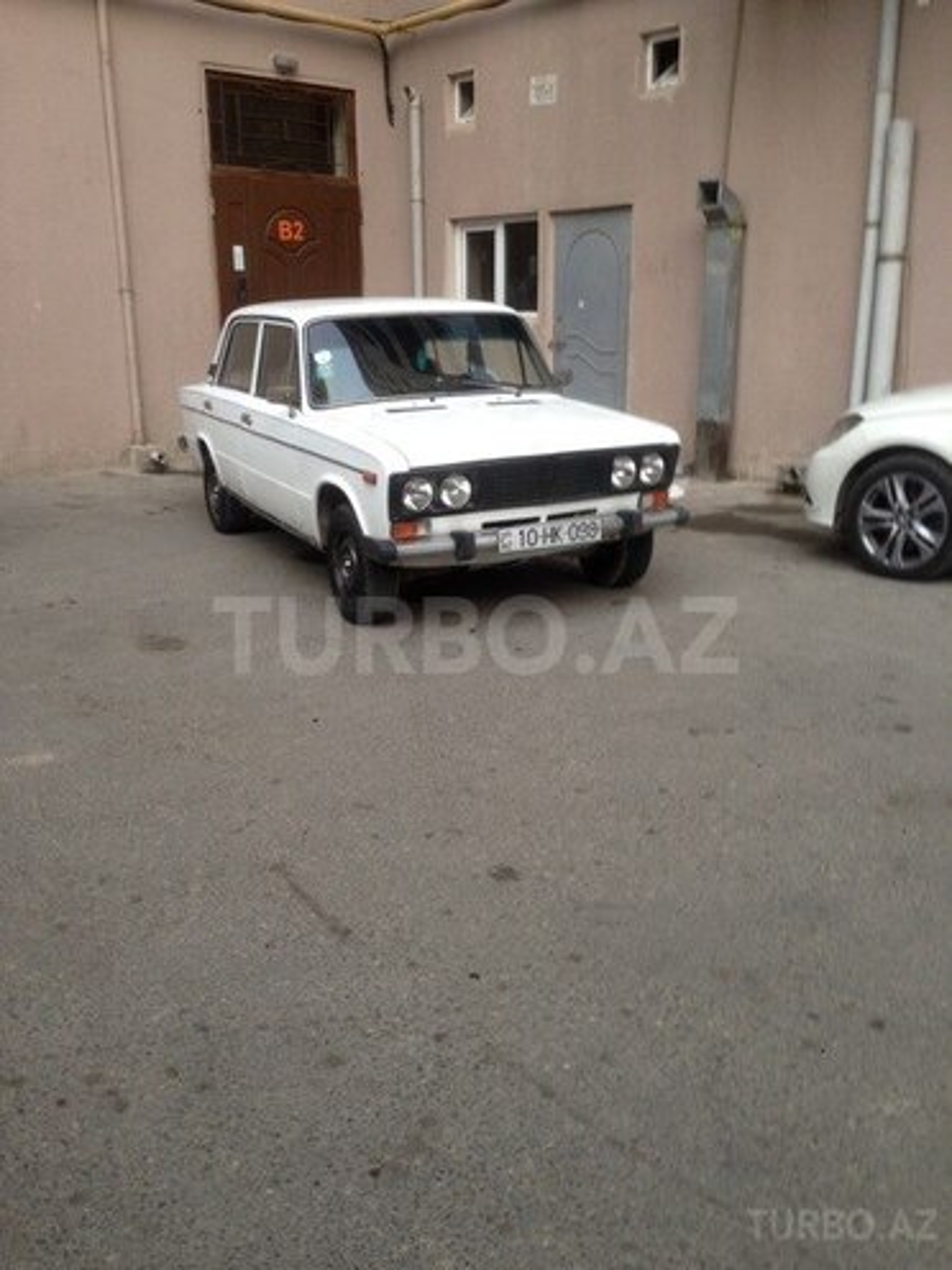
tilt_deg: -14.5
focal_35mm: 33
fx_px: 1210
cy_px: 635
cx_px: 476
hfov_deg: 42.9
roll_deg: +2.0
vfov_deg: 55.4
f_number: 2.4
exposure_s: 1/40
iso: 50
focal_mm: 4.12
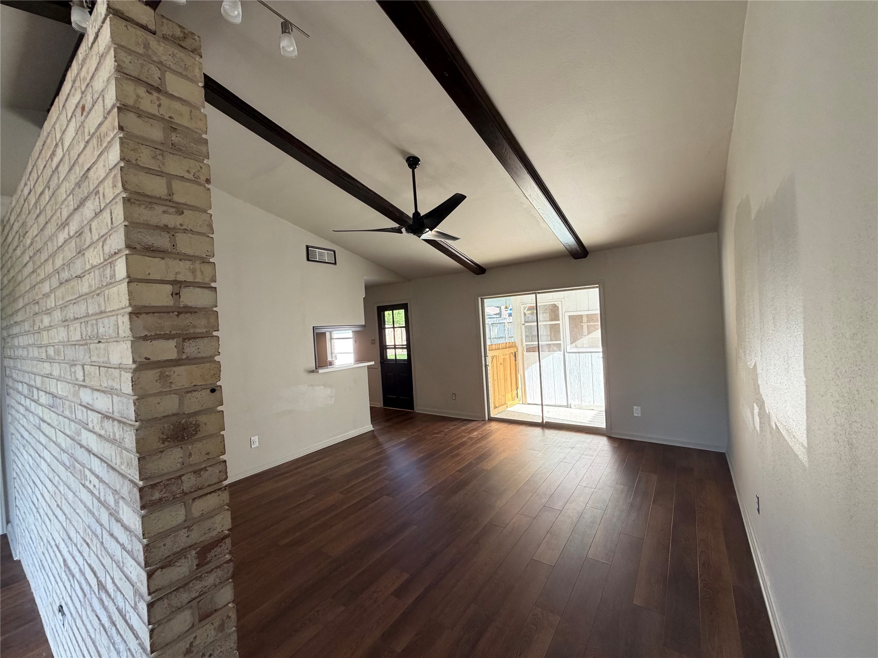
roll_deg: +3.3
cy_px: 329
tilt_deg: -1.1
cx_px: 439
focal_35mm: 14
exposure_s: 1/121
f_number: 2.2
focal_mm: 2.22
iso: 200
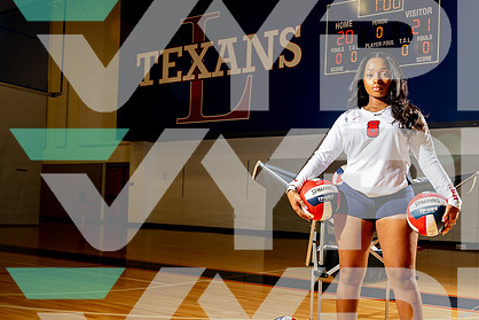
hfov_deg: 47.6
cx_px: 324
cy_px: 205
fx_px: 532
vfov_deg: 33.2
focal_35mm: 40
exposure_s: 1/250
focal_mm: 27
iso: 250
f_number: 5.6
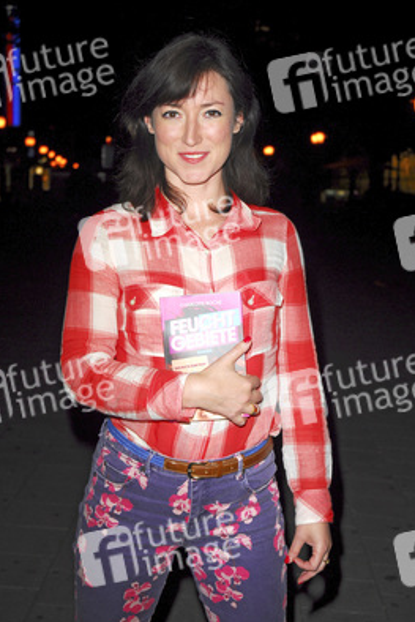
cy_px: 313
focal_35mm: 61
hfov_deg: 22.3
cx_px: 207
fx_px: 1054
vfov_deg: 32.9
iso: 200
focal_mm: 40
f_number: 5
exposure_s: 1/60
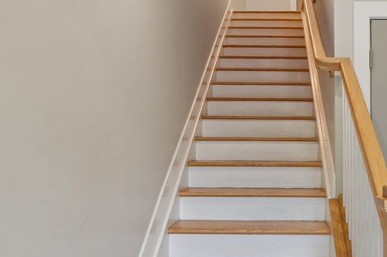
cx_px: 275
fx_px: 473
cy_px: 157
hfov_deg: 43.5
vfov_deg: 30.4
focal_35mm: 44
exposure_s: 1
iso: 100
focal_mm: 12
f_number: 11
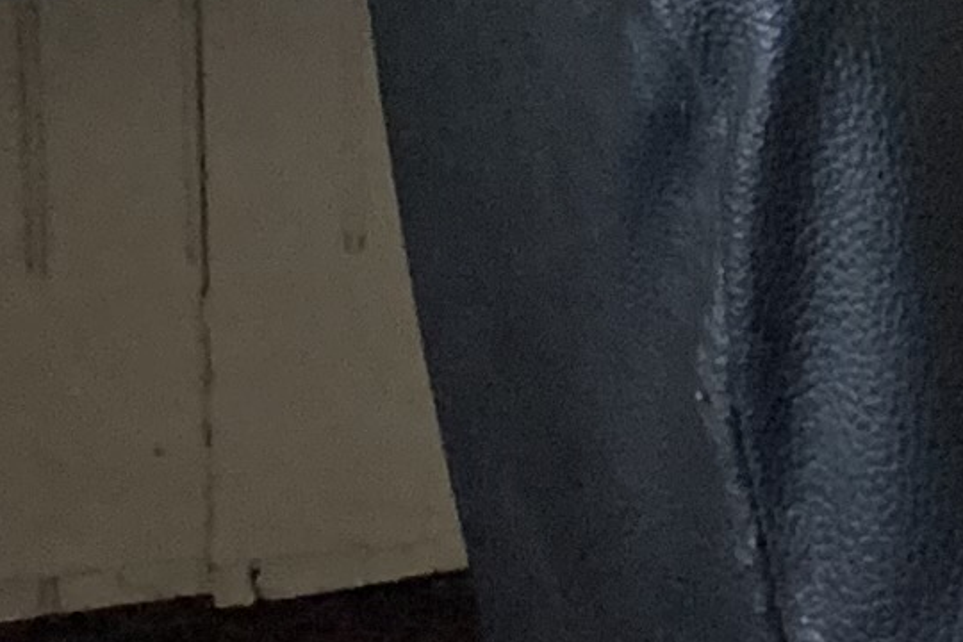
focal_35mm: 202
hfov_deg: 9.4
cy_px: -1311
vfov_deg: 6.2
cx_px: 2008
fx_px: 5403
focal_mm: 4.25
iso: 320
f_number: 1.8
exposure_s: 1/40
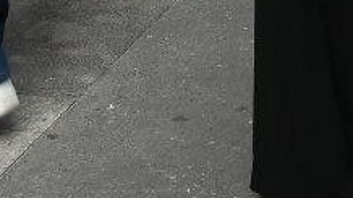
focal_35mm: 234
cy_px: -518
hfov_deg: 8.8
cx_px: 630
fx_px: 2188
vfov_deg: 4.8
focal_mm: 20
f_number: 7.1
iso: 160
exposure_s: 1/100
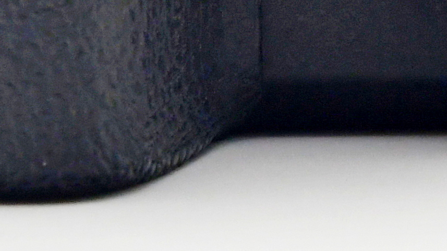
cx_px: 609
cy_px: -468
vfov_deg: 2.0
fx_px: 7064
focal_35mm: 596
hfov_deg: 3.6
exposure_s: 1/200
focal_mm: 60
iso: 1250
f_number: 9
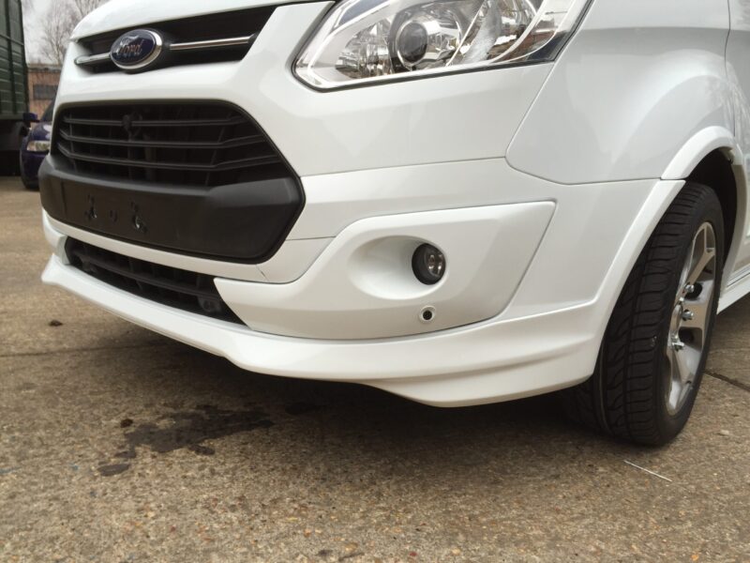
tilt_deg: -10.7
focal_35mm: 29
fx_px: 628
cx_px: 375
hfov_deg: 61.7
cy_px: 282
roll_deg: -1.5
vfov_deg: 48.2
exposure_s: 1/120
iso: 32
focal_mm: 4.15
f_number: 2.2
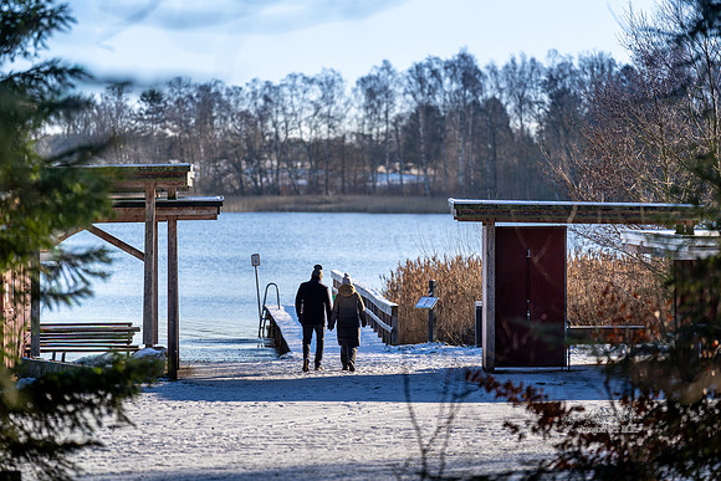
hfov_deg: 9.8
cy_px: 240
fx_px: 4185
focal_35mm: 209
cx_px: 360
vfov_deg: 6.6
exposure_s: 1/1600
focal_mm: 200
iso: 160
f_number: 2.8
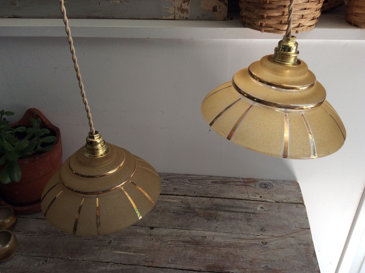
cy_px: 136
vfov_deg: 44.1
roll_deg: +3.4
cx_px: 182
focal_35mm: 32
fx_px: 337
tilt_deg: -32.9
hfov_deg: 56.9
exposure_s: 1/50
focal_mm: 3.3
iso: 32
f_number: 2.4
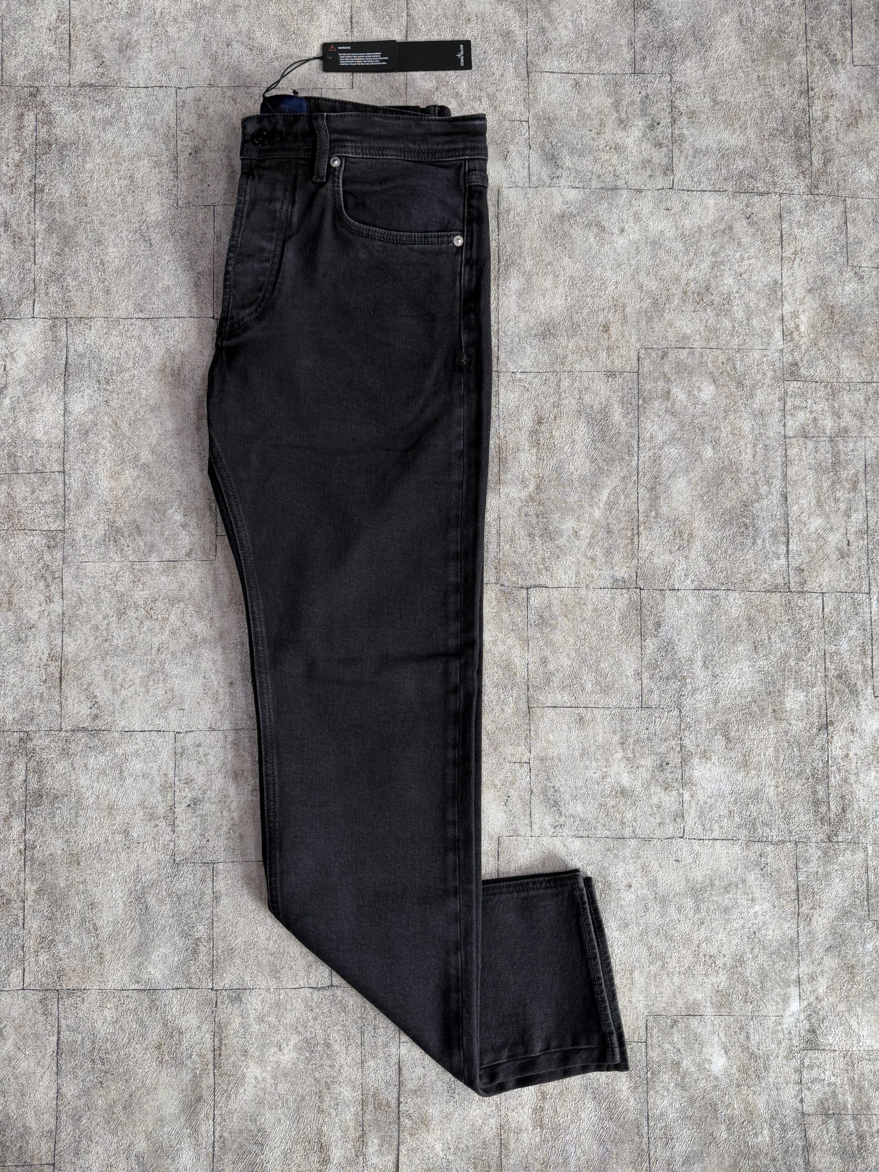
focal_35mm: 24
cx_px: 440
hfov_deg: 56.8
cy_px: 586
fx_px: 813
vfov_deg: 71.6
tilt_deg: -85.7
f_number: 1.78
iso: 160
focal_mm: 6.76
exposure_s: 1/84
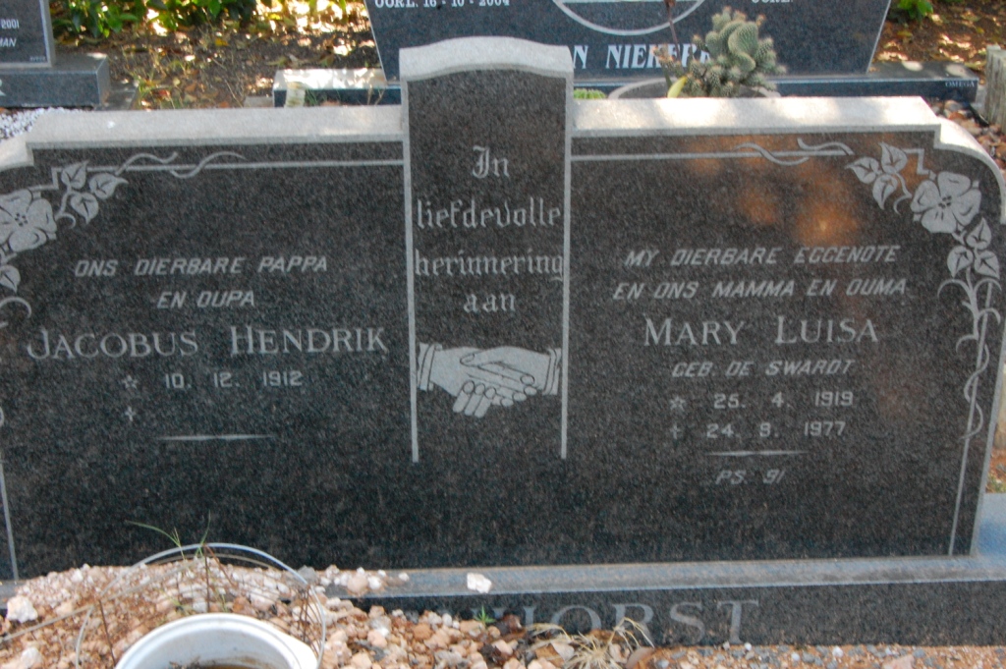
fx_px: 1759
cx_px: 503
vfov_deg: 21.5
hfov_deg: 31.9
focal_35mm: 63
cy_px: 334
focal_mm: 42
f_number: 22
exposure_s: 1/25
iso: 1600
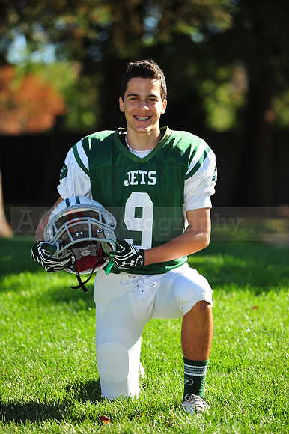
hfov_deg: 6.9
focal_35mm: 200
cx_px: 144
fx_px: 2411
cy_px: 217
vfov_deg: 10.3
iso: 400
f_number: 4.5
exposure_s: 1/1250
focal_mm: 200
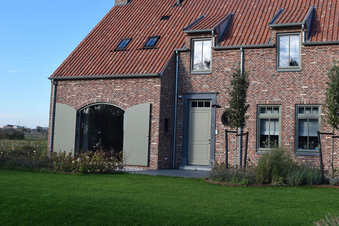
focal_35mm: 45
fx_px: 424
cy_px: 100
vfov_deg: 29.8
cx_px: 206
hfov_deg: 43.4
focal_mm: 24
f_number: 9
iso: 200
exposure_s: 1/320
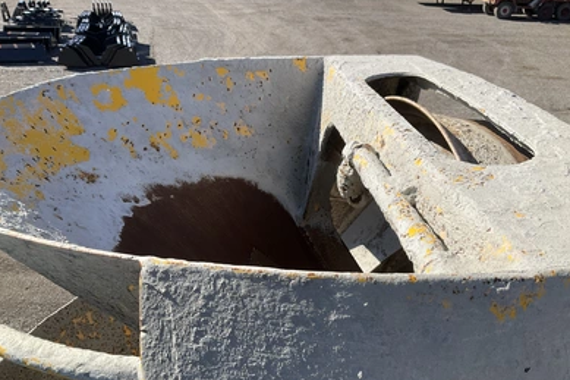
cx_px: 289
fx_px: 491
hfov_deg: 60.3
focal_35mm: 31
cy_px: 211
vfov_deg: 42.2
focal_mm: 3
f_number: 1.8
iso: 25
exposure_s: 1/1675
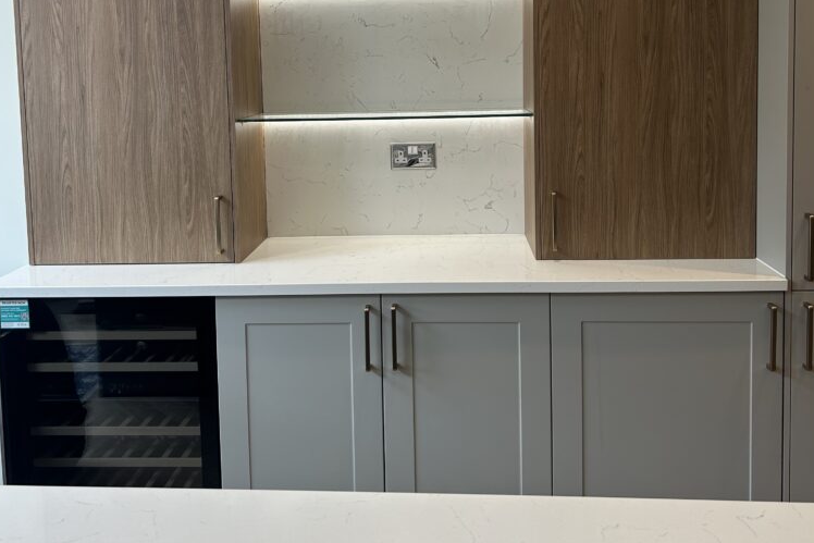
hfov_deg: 51.9
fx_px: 837
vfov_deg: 35.2
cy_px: 135
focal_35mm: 37
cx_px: 409
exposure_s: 1/115
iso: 32
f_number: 1.5
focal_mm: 5.7
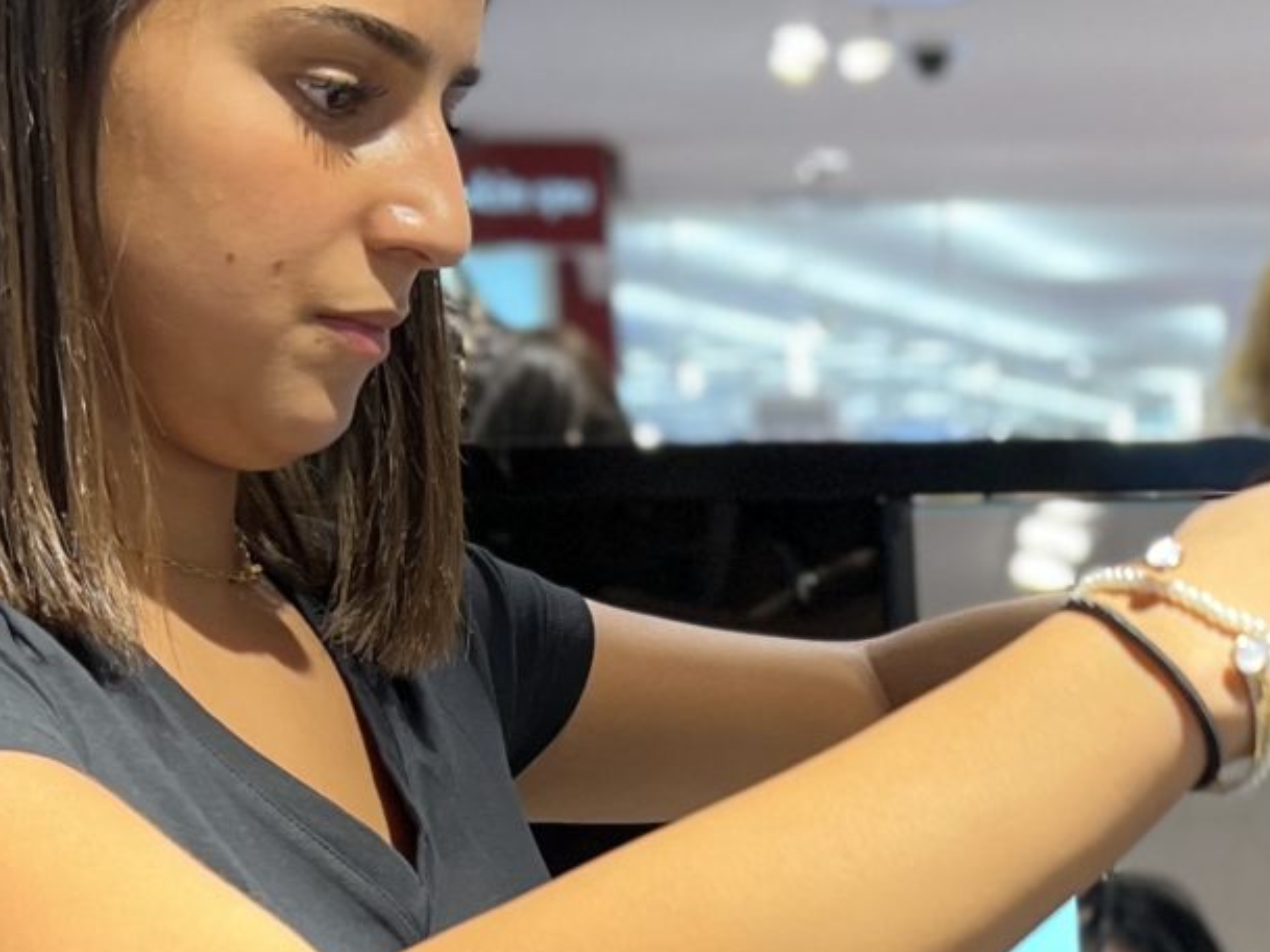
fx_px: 3339
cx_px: 1214
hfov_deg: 20.9
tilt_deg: -8.4
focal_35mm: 91
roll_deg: +1.1
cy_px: 1088
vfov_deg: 15.7
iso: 100
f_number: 1.5
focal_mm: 5.7
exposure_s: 1/121
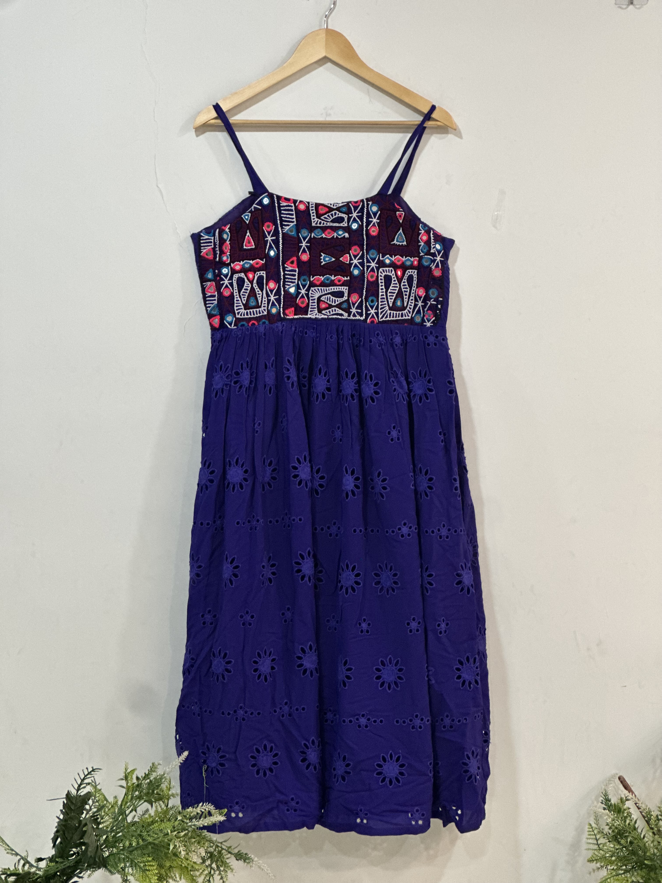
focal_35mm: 77
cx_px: 331
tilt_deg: -3.9
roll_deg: -0.5
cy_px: 442
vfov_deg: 25.3
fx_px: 1963
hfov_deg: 19.1
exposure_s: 1/33
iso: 250
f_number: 2.8
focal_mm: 9
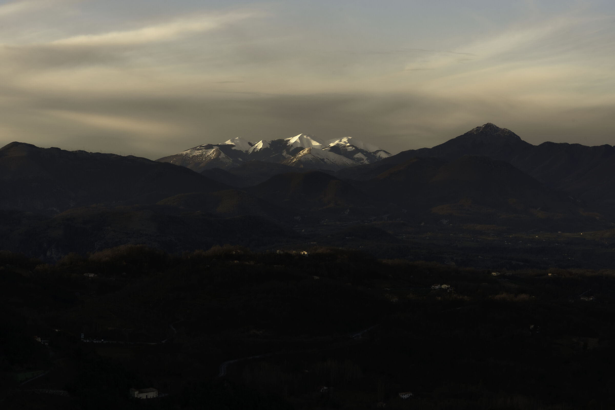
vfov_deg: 16.1
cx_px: 308
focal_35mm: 85
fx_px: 1453
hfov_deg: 23.9
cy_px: 205
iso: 100
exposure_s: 1/80
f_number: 11
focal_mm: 85
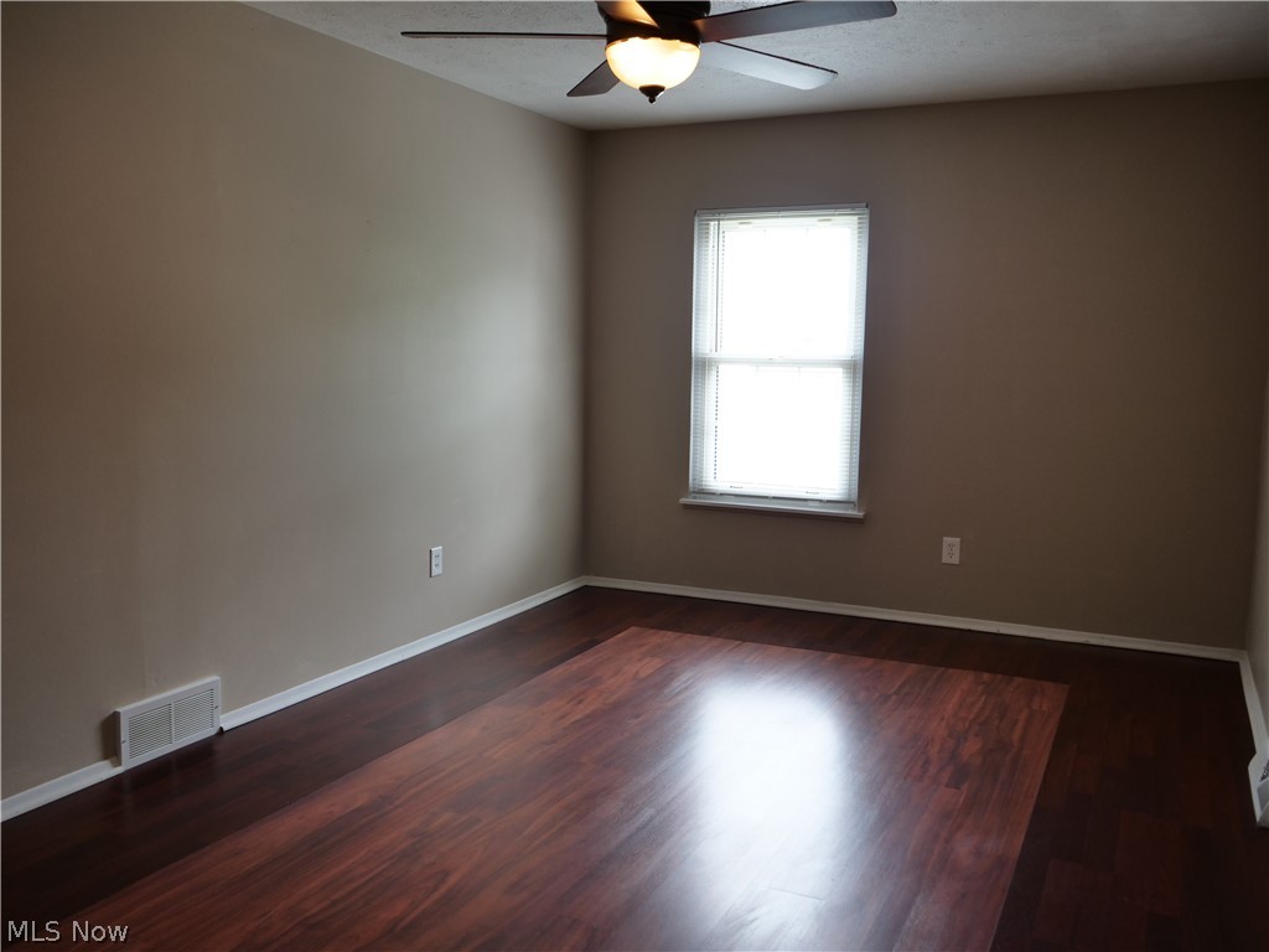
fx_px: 1100
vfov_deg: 46.8
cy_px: 476
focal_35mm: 30
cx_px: 634
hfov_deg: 60.0
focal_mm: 15
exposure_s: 1/60
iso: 320
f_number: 3
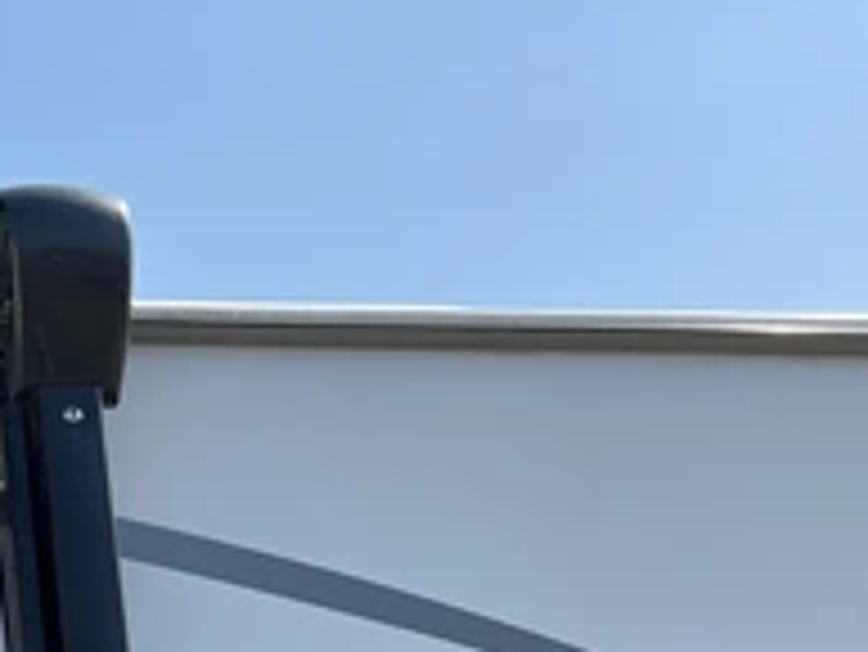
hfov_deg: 31.4
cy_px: 616
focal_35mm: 58
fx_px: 1455
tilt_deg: +25.2
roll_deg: +9.3
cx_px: 63
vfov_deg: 24.4
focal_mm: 3
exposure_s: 1/1577
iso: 25
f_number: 1.8
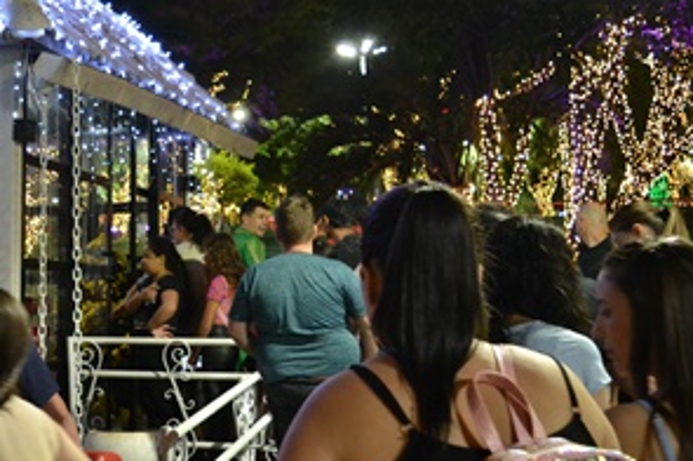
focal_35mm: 55
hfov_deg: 34.5
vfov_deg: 24.6
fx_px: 1058
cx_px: 85
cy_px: 240
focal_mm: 18
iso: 2000
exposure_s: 1/60
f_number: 3.5
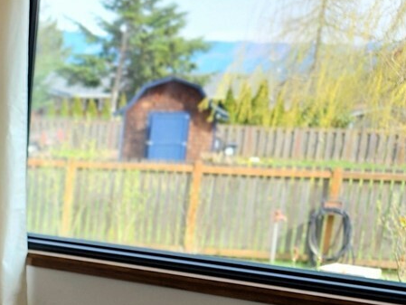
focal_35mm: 82
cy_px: 294
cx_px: -247
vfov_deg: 17.6
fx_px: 962
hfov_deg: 19.8
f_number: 1.8
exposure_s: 1/130
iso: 20
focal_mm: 5.4
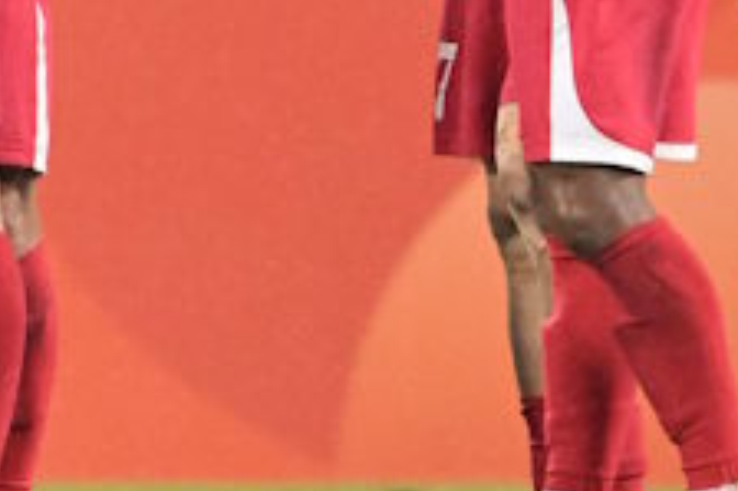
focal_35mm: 2252
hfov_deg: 0.9
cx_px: -445
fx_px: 46131
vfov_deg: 0.6
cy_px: -280
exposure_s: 1/1600
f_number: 4
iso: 5000
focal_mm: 560
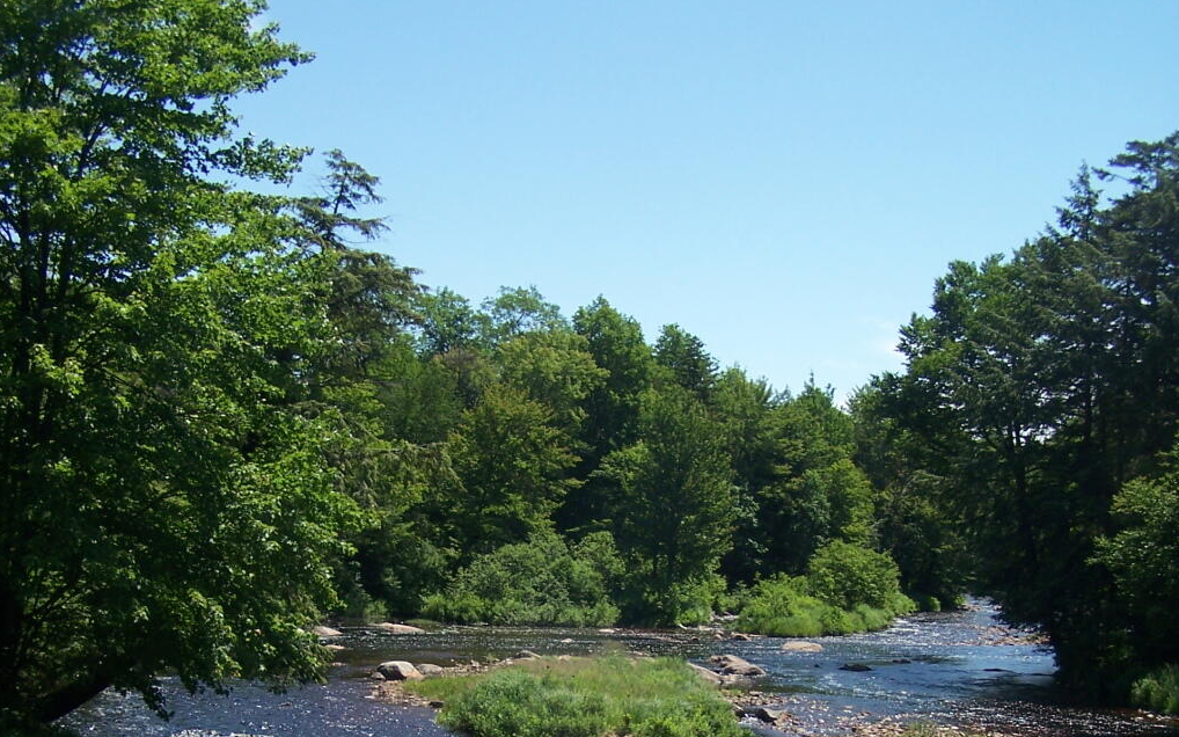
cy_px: 687
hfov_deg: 37.5
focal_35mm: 54
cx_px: 588
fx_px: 1735
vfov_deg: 23.2
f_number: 2.8
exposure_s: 1/1000
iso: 80
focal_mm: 6.3
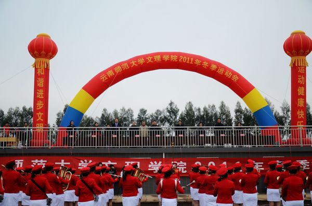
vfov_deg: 27.9
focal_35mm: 48
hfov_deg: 41.2
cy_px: 103
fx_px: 415
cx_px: 156
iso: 250
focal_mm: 32
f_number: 4.2
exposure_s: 1/400
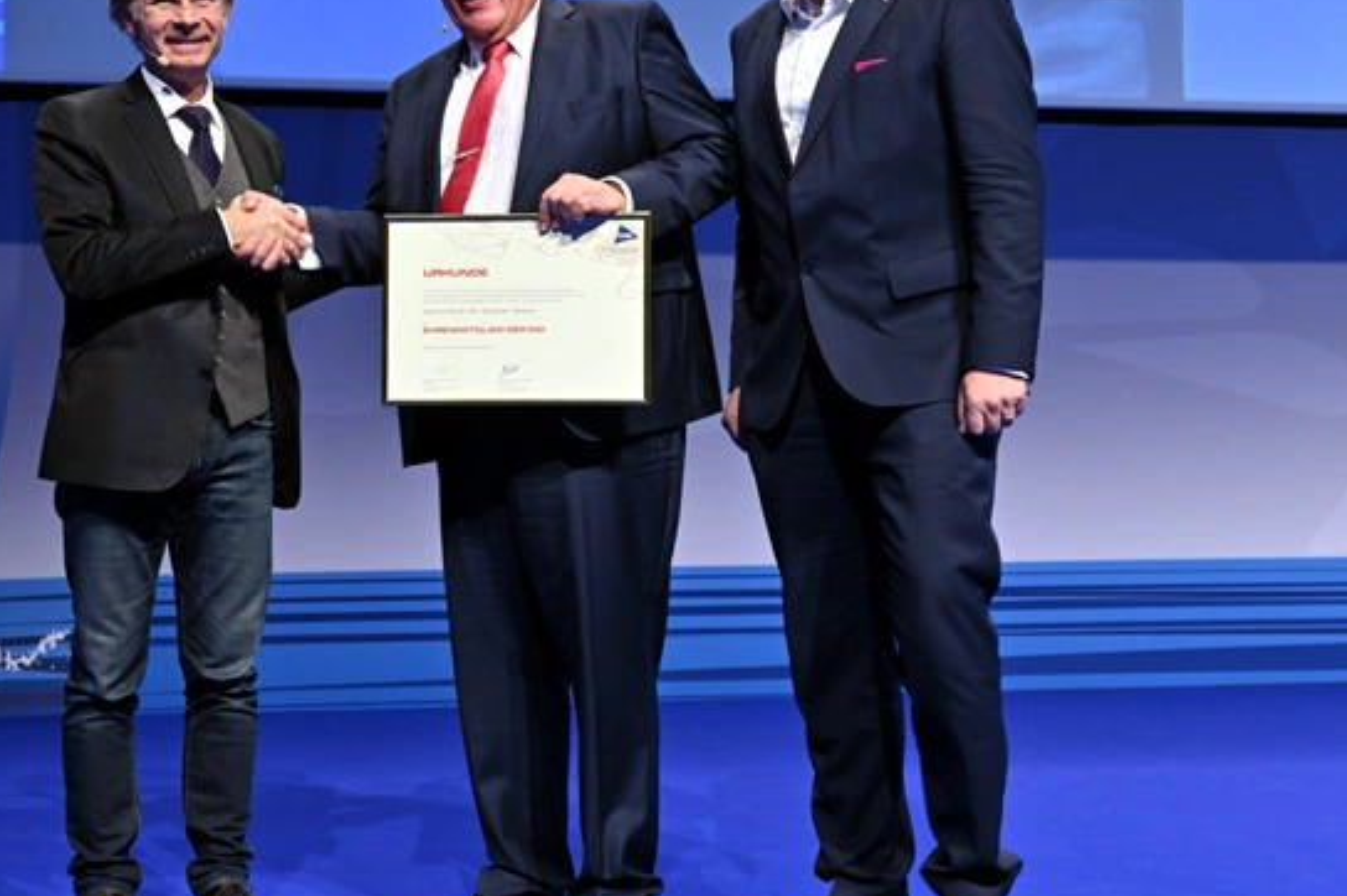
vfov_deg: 21.9
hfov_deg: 32.3
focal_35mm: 62
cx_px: 520
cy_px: 402
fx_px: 2318
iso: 2000
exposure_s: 1/100
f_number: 5
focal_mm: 45
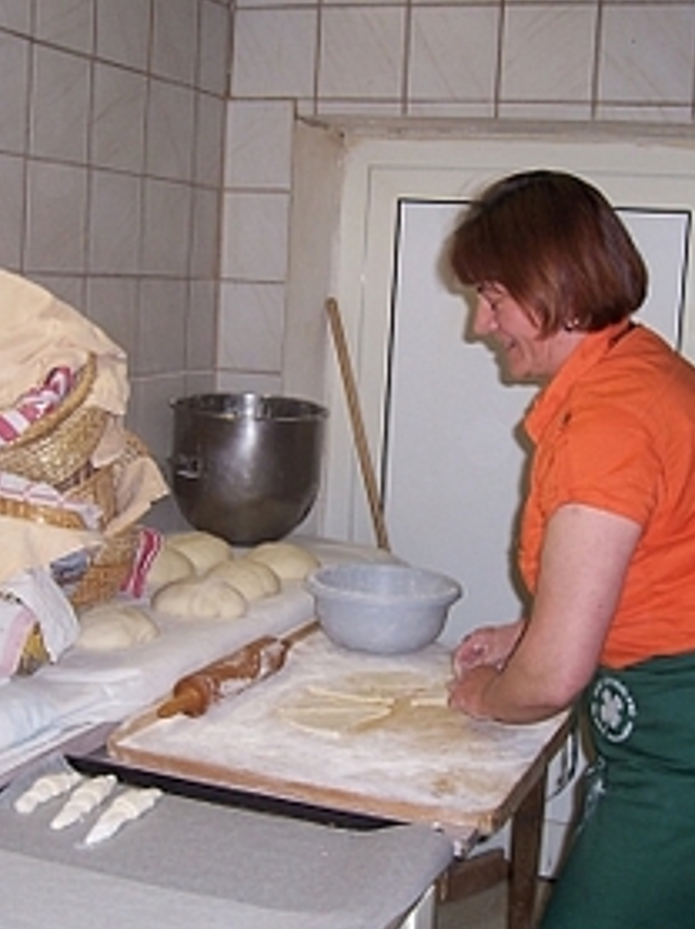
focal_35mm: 49
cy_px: 488
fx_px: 1314
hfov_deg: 29.6
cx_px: 341
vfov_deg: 38.9
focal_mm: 5.6
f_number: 2.7
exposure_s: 1/60
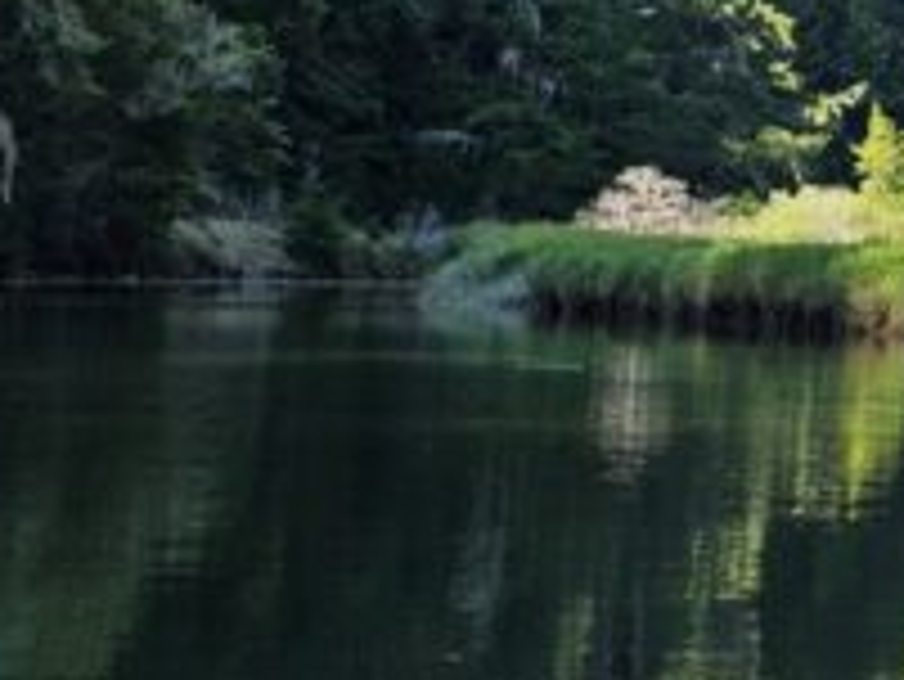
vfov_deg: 12.5
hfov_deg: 13.8
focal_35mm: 117
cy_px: -14
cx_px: 1907
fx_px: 3057
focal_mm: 6.3
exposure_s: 1/213
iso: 10
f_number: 1.7
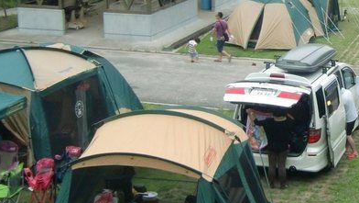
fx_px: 733
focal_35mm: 77
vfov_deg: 15.6
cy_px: 31
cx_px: 332
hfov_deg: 26.5
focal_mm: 6.1
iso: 250
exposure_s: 1/60
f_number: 3.6
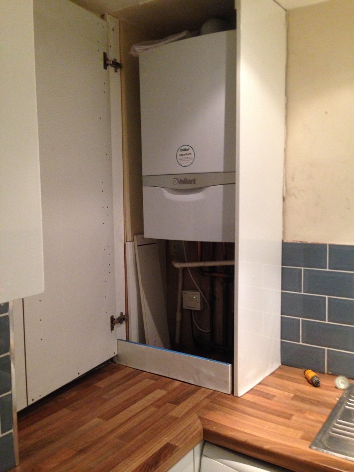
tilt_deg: -6.7
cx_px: 177
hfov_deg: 42.9
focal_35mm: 33
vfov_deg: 55.4
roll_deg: -0.1
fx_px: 450
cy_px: 236
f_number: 2.4
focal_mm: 4.12
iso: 250
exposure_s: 1/20
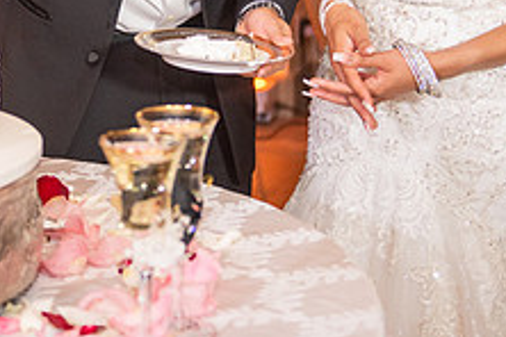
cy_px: -81
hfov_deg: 17.5
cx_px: 39
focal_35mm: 115
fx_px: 1616
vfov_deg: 11.6
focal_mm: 44
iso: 1250
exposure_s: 1/125
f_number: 2.8
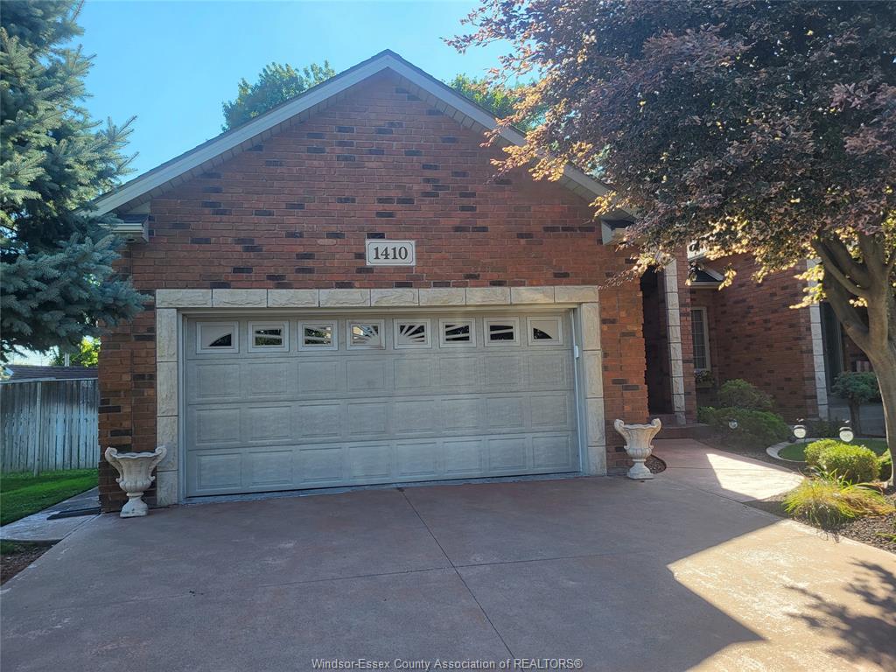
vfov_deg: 53.1
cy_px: 336
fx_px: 673
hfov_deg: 67.3
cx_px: 448
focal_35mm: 26
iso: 40
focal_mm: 5.4
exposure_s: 1/643
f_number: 1.8
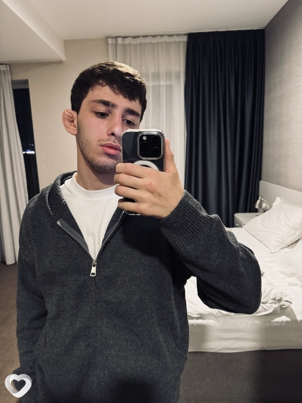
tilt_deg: -9.0
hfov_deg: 56.8
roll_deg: +2.8
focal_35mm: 24
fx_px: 279
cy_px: 202
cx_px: 151
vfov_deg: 71.6
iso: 800
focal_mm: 6.76
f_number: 1.78
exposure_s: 1/33
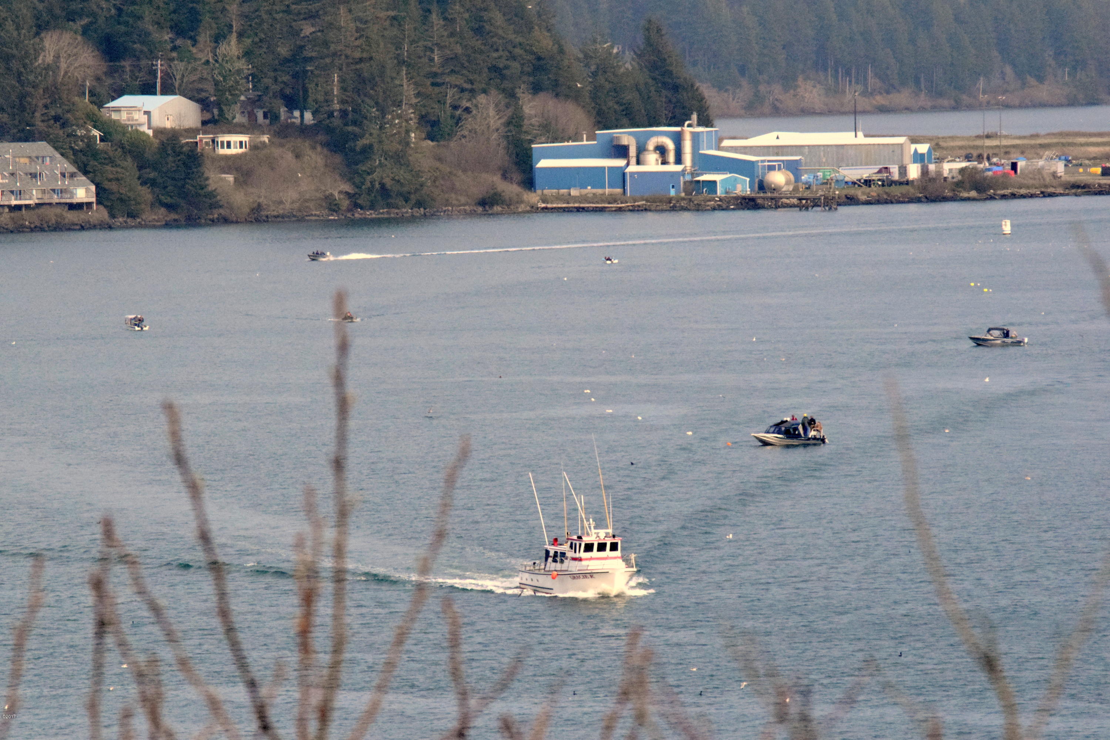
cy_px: 370
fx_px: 9249
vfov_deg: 4.6
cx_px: 555
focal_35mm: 300
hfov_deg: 6.9
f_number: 10
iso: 3200
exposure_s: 1/4000
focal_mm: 200
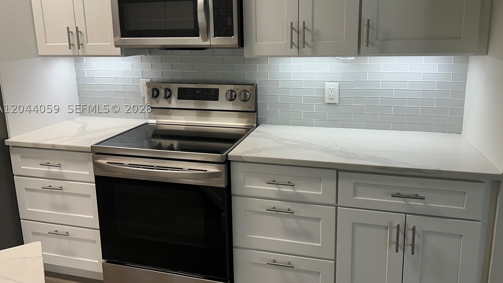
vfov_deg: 39.9
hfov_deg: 66.1
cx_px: 250
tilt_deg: -10.2
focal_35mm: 29
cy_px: 108
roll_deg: +1.2
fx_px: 387
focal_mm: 5.7
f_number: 1.5
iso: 80
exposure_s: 1/120
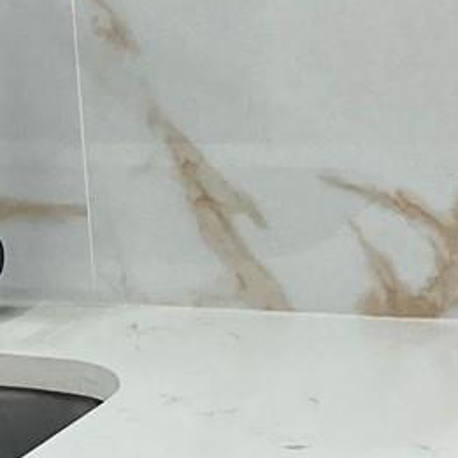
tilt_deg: -11.8
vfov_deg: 9.0
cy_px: 293
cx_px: -211
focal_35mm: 194
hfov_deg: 8.8
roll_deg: +4.4
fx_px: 2904
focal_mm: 3.99
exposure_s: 1/120
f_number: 1.8
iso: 80
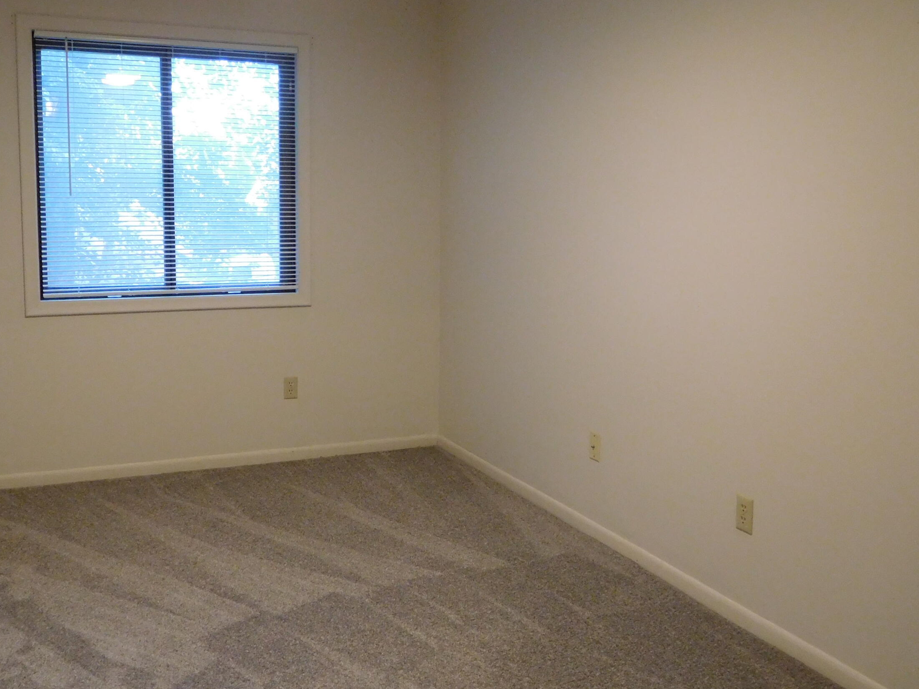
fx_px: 903
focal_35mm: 34
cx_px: 412
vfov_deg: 41.7
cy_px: 291
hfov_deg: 53.9
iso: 400
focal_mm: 4.5
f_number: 3.4
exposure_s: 1/20
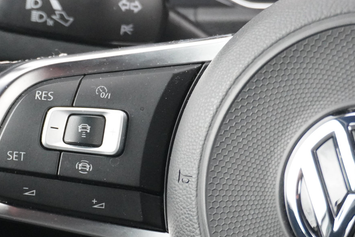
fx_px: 1313
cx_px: 86
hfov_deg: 15.3
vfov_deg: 10.3
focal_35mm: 133
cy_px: 137
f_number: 5.6
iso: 4000
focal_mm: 39
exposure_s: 1/60
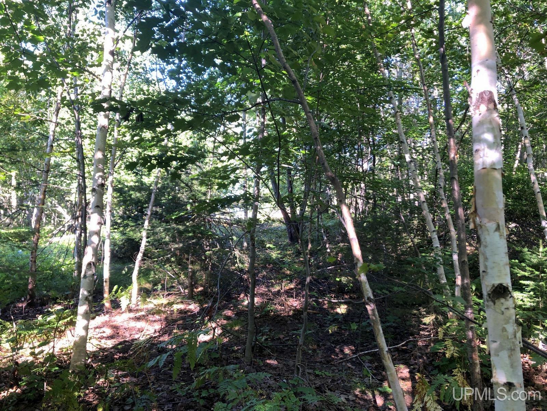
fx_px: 442
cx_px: 274
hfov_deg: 63.4
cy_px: 206
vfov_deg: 49.7
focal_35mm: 28
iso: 25
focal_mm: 3.99
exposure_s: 1/40
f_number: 1.8
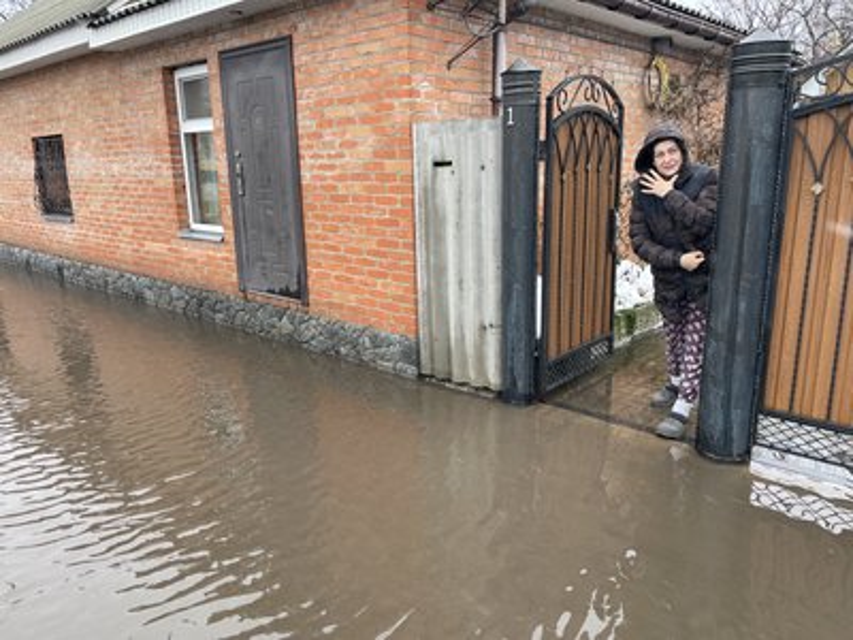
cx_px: 426
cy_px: 320
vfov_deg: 53.1
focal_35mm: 26
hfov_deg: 67.3
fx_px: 641
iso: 50
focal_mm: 4.2
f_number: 1.6
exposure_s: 1/121
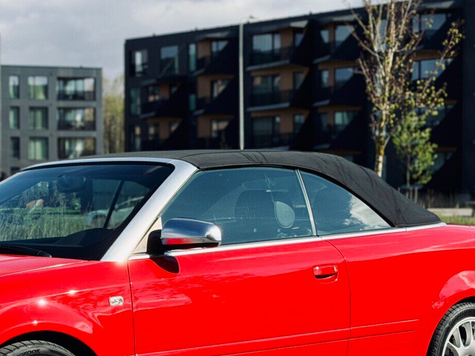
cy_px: 226
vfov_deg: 14.6
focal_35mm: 101
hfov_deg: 19.2
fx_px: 1386
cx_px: 83
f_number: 1.78
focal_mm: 6.76
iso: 64
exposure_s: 1/3891
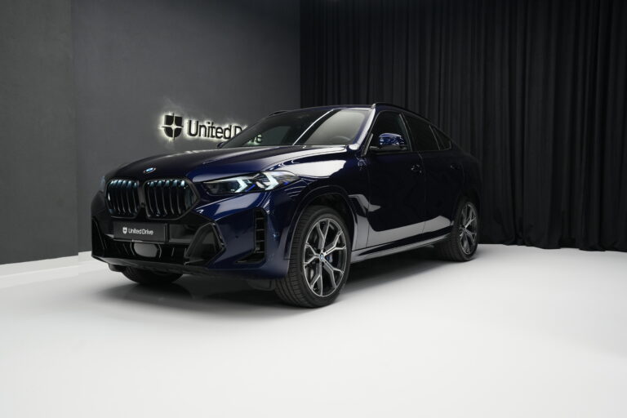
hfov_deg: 54.4
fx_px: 610
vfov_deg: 37.9
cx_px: 314
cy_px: 209
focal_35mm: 35
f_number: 6.3
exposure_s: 1/40
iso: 2000
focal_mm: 35
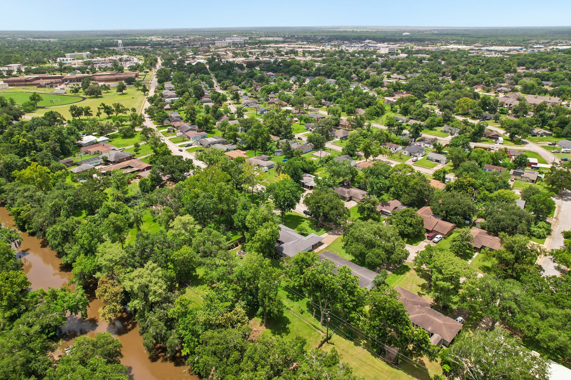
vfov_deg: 55.1
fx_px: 365
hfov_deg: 76.1
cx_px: 288
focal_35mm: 23
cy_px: 183
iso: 120
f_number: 2.8
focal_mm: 8.4
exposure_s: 1/125
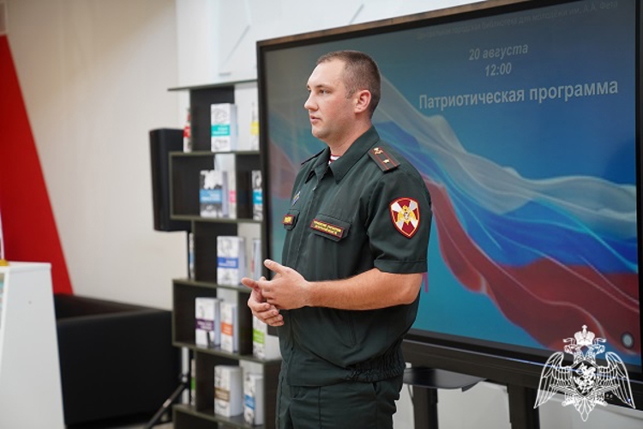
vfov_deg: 19.5
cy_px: 214
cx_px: 322
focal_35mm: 70
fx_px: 1250
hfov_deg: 28.8
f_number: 2.8
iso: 1000
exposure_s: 1/400
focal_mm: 70
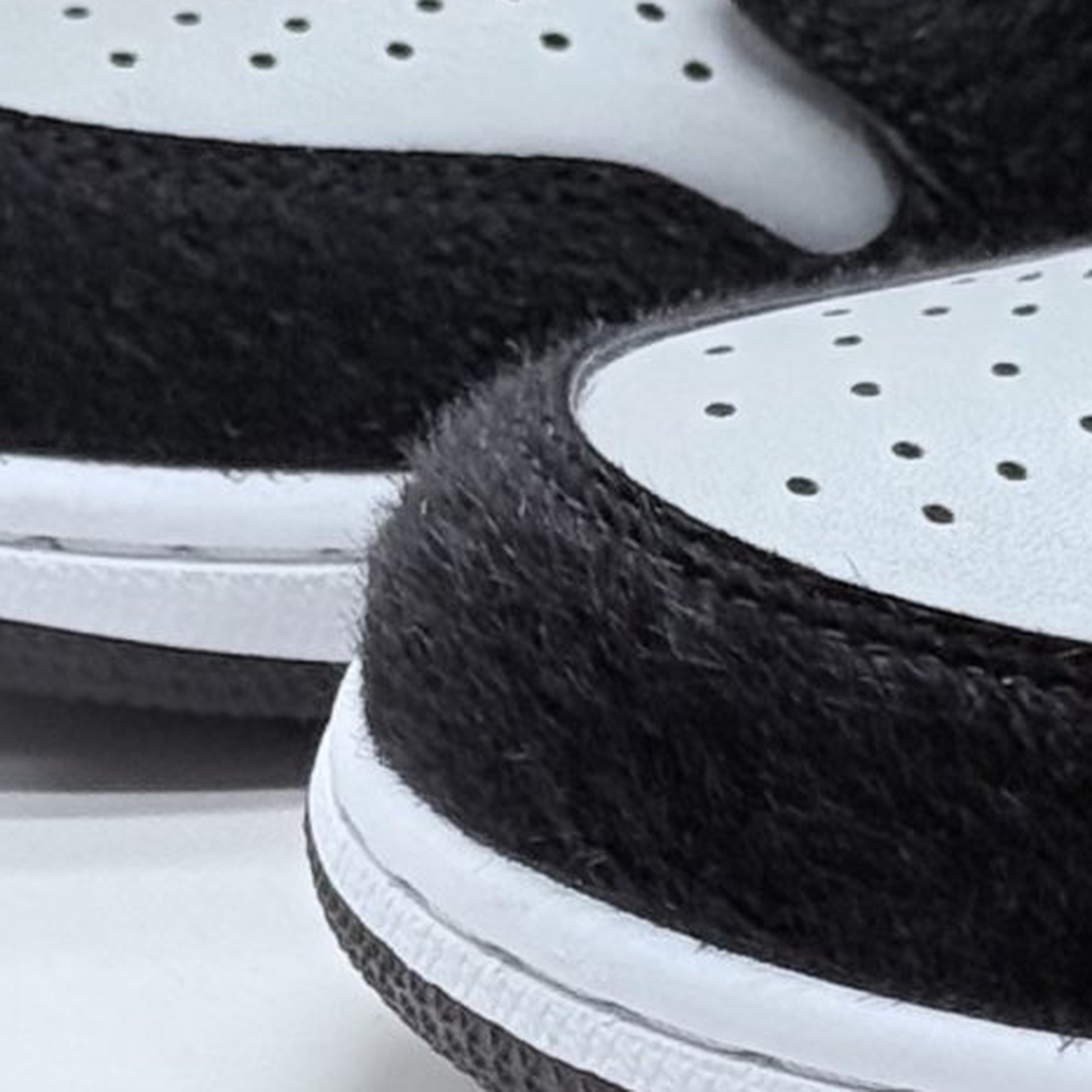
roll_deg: +1.4
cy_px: 419
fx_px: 3462
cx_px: 701
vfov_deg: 17.9
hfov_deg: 17.9
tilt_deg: -23.4
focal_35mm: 97
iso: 64
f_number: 1.78
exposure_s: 1/557
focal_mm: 6.76
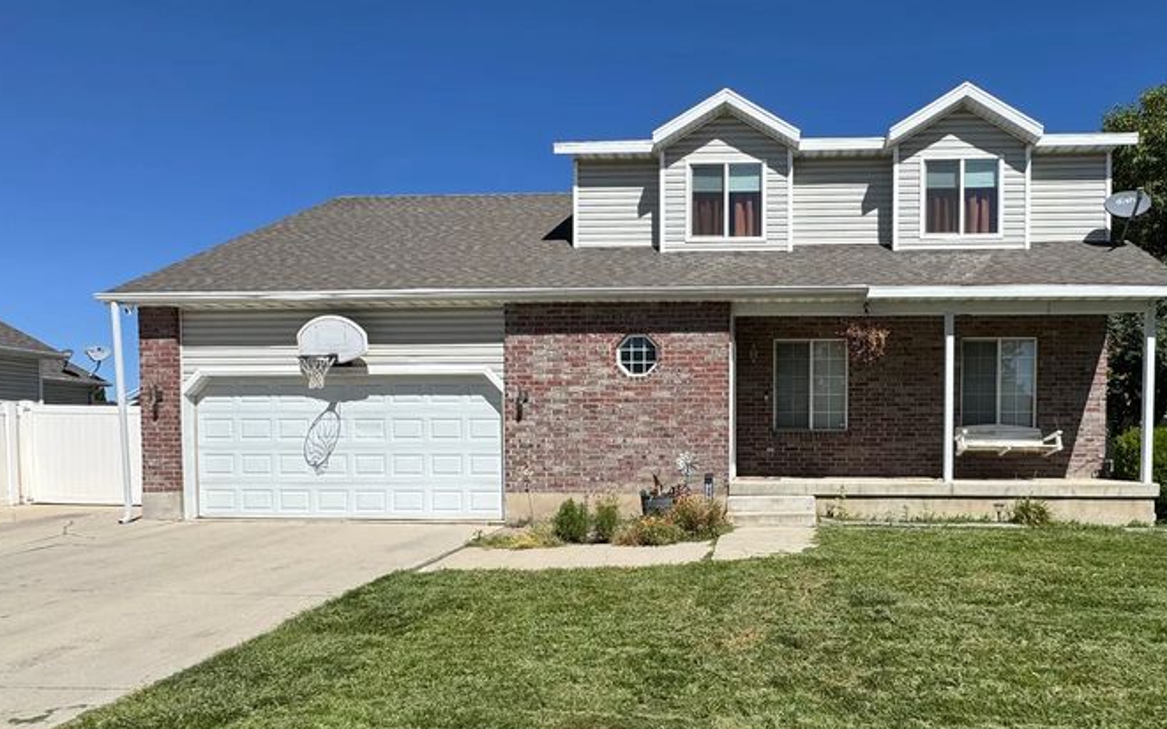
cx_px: 736
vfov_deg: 52.2
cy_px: 470
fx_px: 731
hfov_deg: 75.7
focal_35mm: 23
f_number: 2.2
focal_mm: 2.22
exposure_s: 1/2770
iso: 50
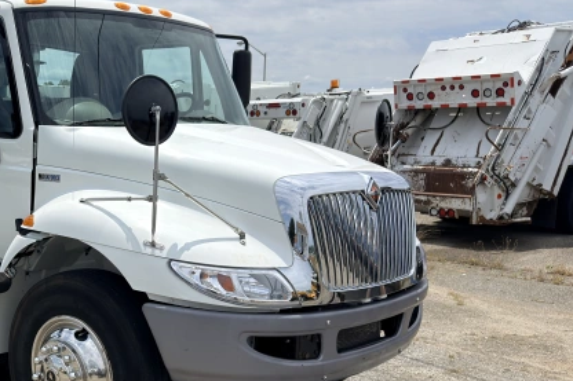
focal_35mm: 48
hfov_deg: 37.6
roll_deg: -0.8
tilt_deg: -7.2
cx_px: 28
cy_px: 259
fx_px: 764
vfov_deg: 27.9
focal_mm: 6.76
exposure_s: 1/8264
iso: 64
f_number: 1.78
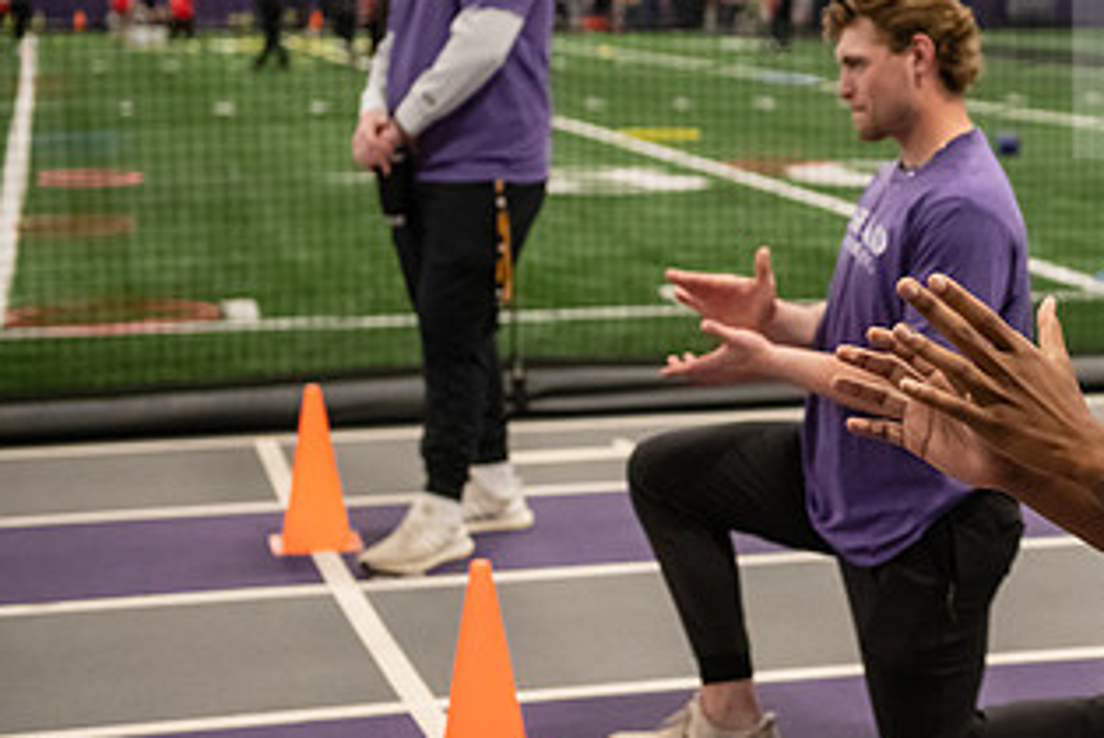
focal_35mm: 96
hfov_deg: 20.8
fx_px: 2947
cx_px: 967
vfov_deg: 14.3
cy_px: 290
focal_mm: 52
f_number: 3.2
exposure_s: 1/320
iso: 4000
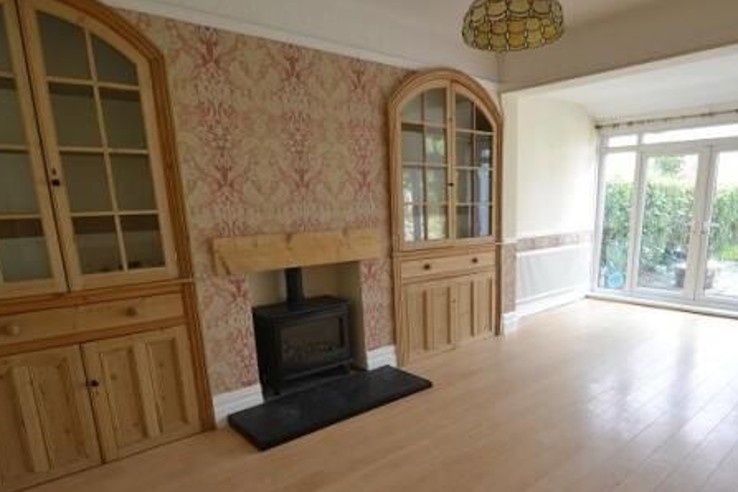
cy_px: 305
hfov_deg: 76.9
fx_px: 451
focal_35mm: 22
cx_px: 469
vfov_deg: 56.6
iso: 400
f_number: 5
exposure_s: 1/100
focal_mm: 10
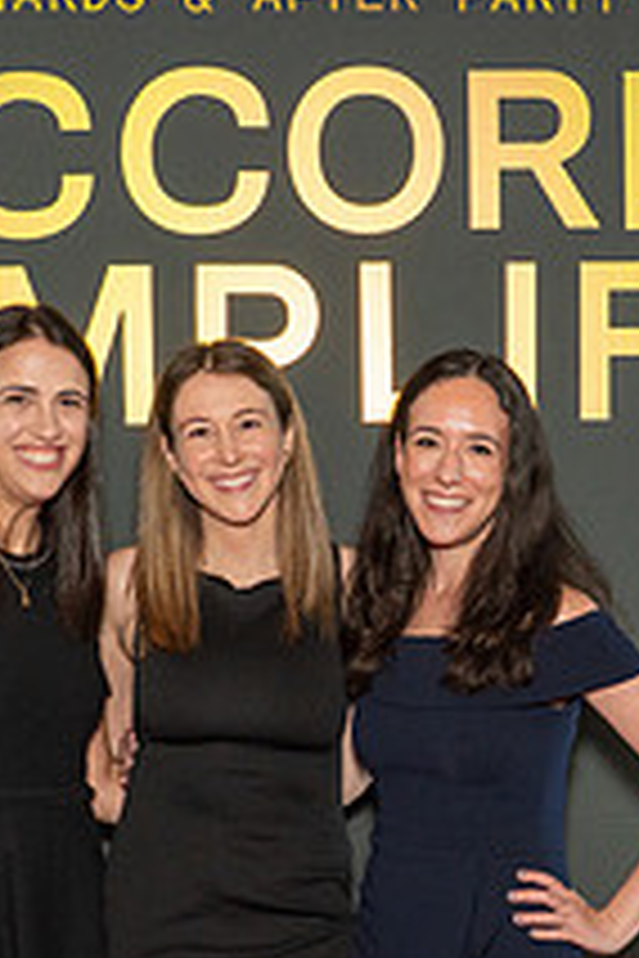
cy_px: 702
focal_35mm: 76
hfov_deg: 17.9
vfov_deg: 26.4
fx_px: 2023
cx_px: 377
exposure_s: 1/125
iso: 1600
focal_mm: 24
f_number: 6.3
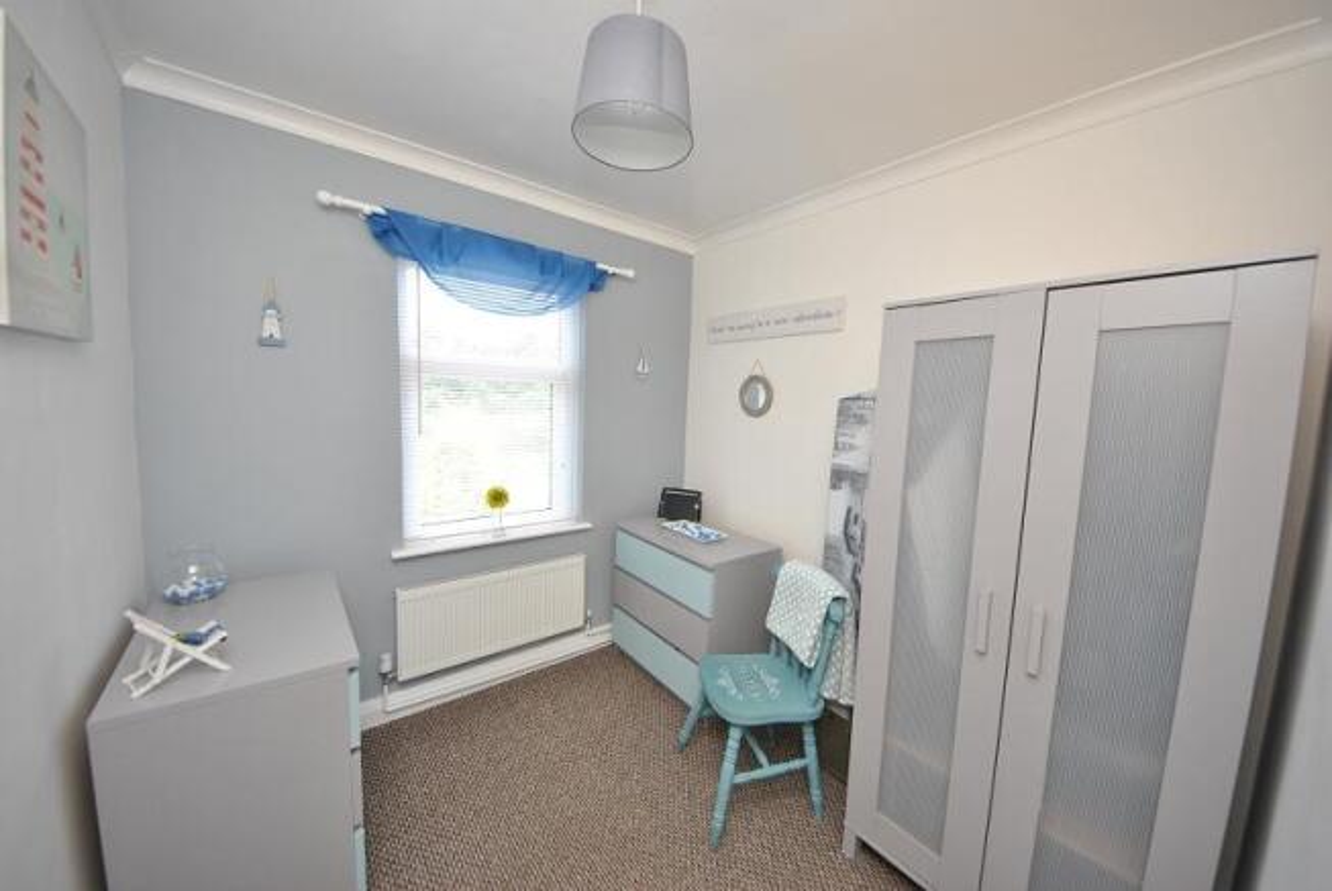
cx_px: 666
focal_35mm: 12
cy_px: 446
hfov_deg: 112.6
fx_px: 444
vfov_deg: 90.2
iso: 200
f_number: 4.5
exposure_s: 1/60
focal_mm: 8
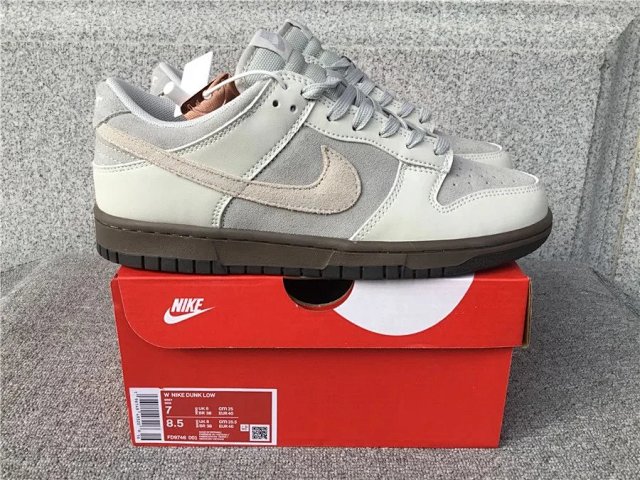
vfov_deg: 45.4
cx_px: 320
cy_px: 240
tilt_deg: -20.1
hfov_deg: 58.4
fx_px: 573
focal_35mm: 31
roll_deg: -0.4
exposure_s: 1/468
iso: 25
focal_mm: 3.3
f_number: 2.4
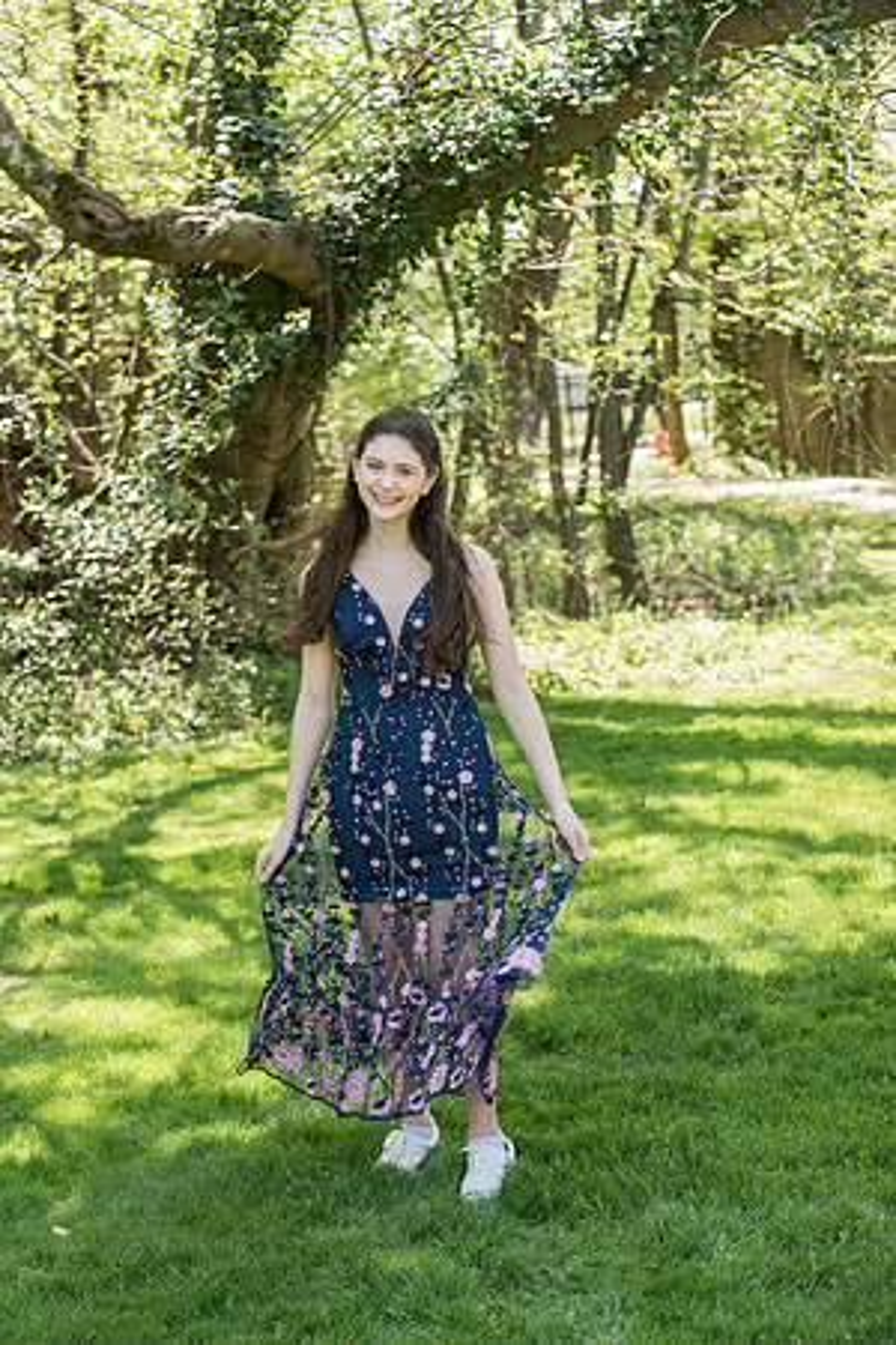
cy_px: 672
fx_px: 2613
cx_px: 448
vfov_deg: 28.8
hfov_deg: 19.5
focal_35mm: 70
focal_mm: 70
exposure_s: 1/320
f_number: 4
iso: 400
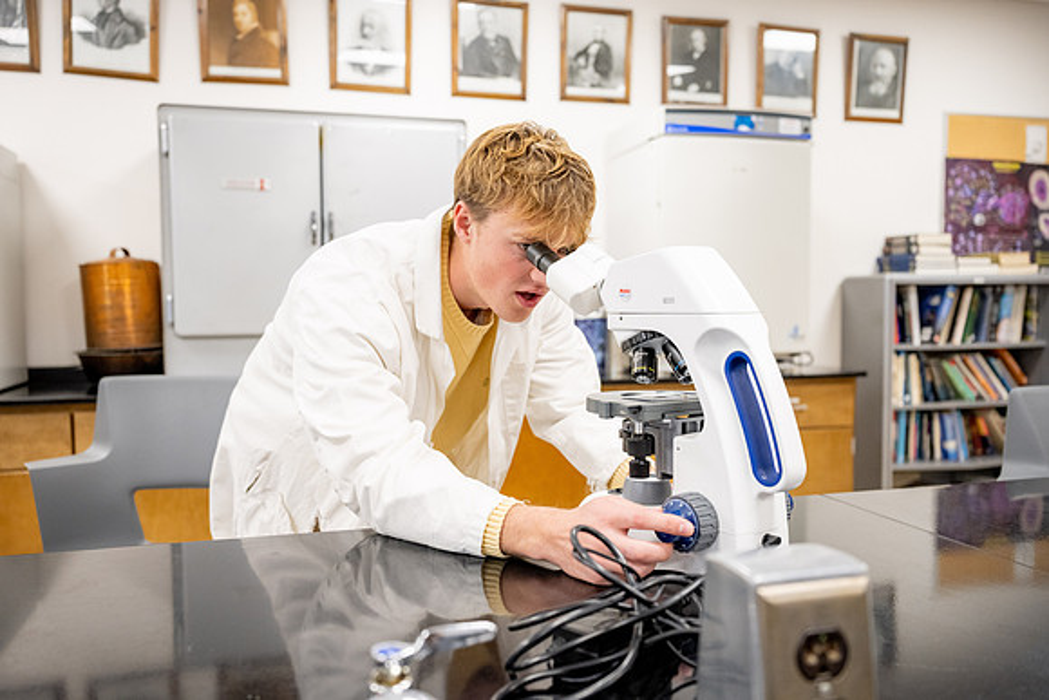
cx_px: 524
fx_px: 857
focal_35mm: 29
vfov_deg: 44.4
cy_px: 350
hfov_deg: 62.9
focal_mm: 28.5
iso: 1000
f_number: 3.2
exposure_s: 1/160
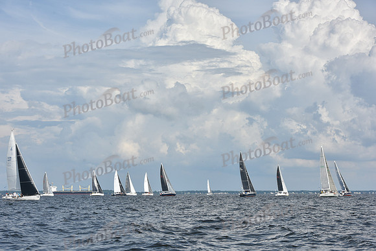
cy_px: 126
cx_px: 188
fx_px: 731
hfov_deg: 28.8
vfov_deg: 19.5
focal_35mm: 70
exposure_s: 1/1000
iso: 250
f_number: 10
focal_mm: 70
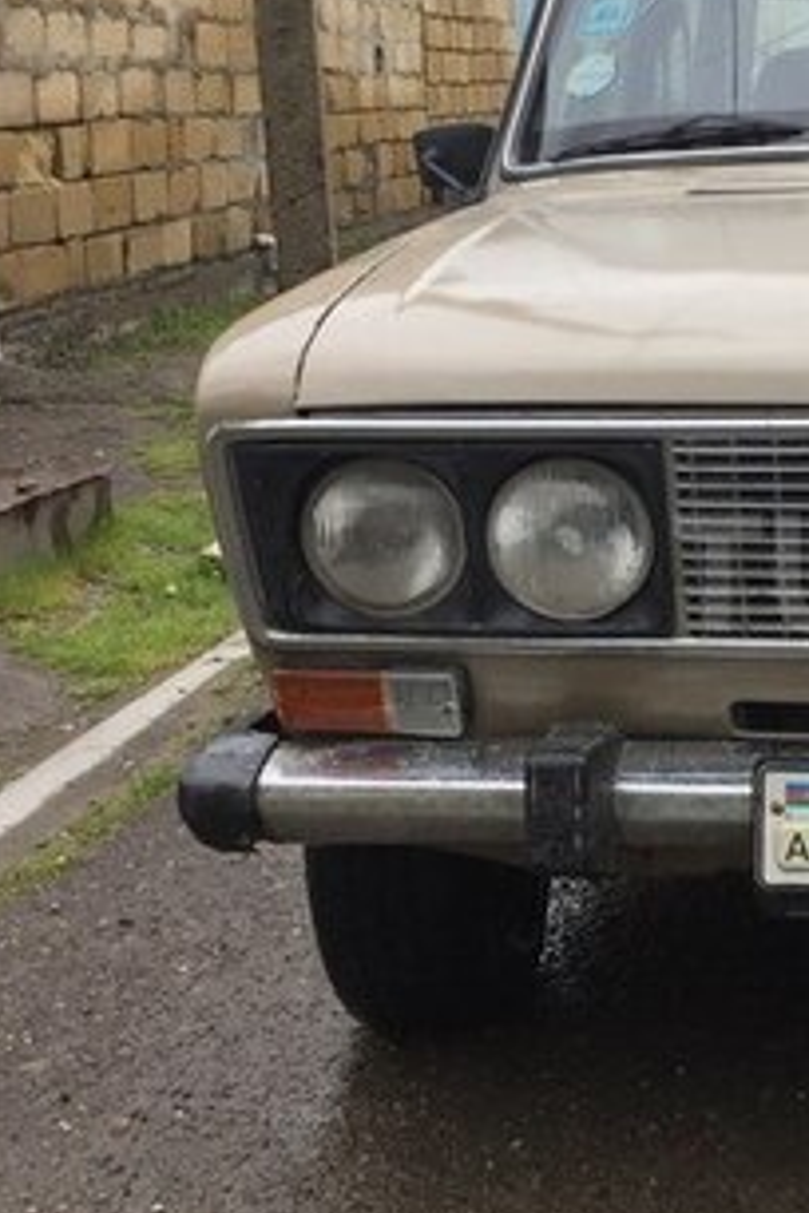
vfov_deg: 31.0
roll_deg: -1.5
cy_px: 573
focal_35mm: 65
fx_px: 2191
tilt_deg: -11.1
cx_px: 1079
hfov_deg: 19.2
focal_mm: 4.15
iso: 32
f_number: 2.2
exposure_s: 1/791
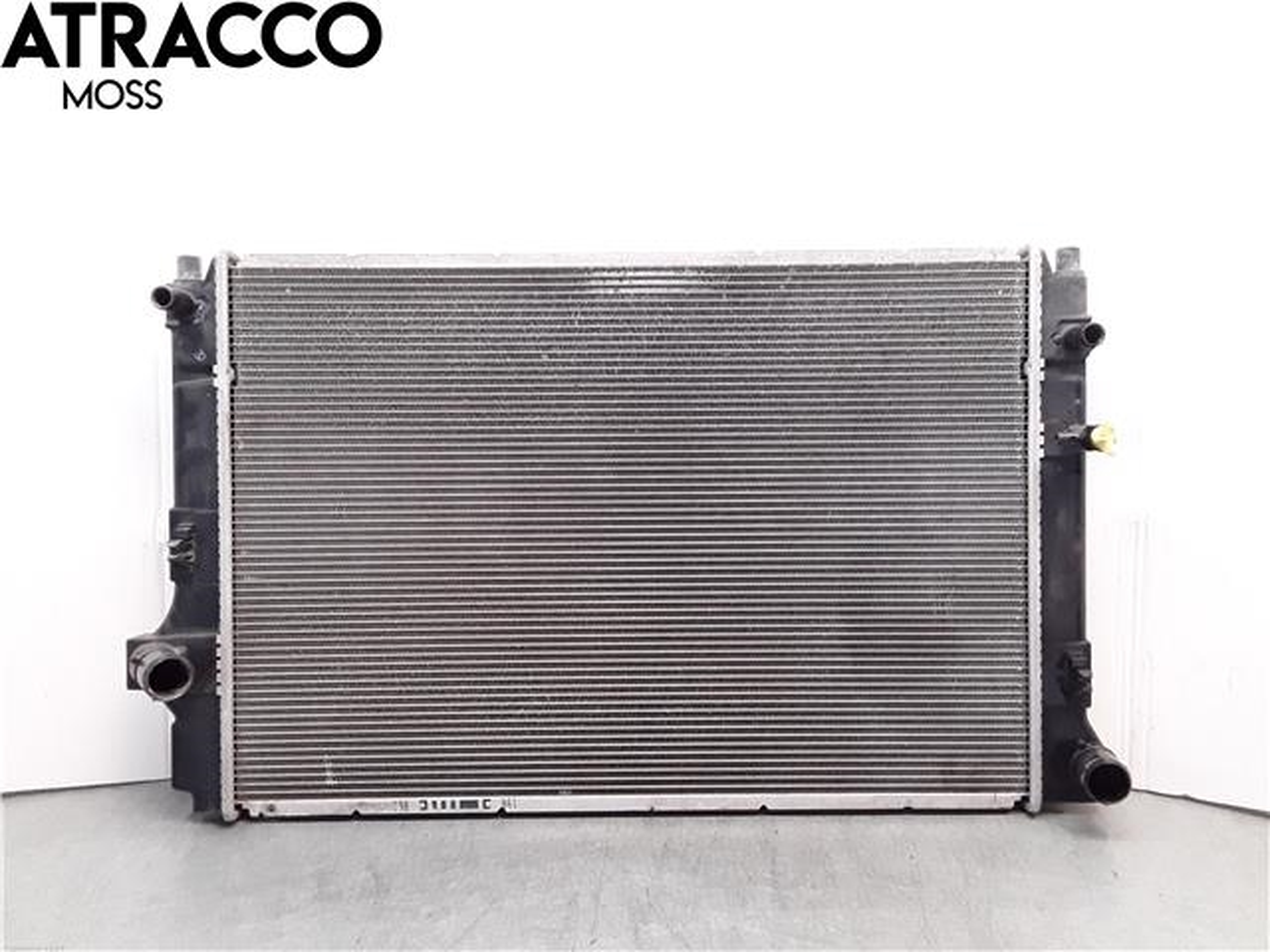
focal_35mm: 28
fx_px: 1027
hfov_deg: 63.4
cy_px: 476
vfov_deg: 49.7
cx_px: 635
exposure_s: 1/100
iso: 100
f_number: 1.9
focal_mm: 2.91
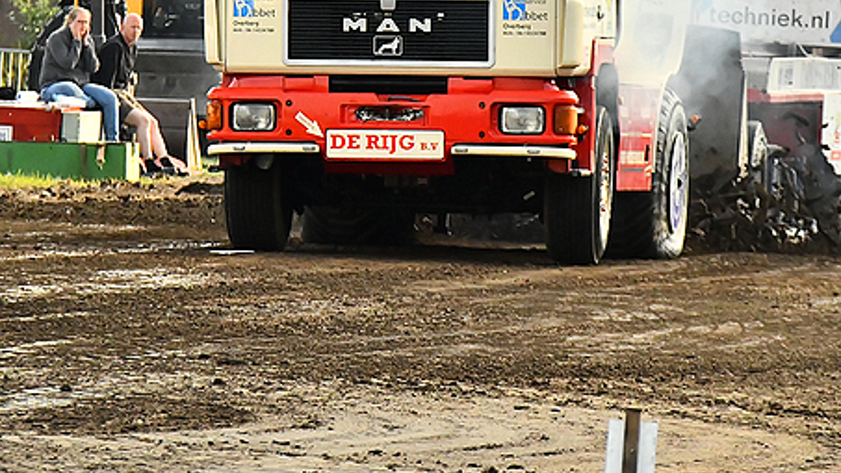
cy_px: 36
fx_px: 12379
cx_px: 394
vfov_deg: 2.2
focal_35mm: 555
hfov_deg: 3.9
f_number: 5.6
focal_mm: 200
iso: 1600
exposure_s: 1/2500
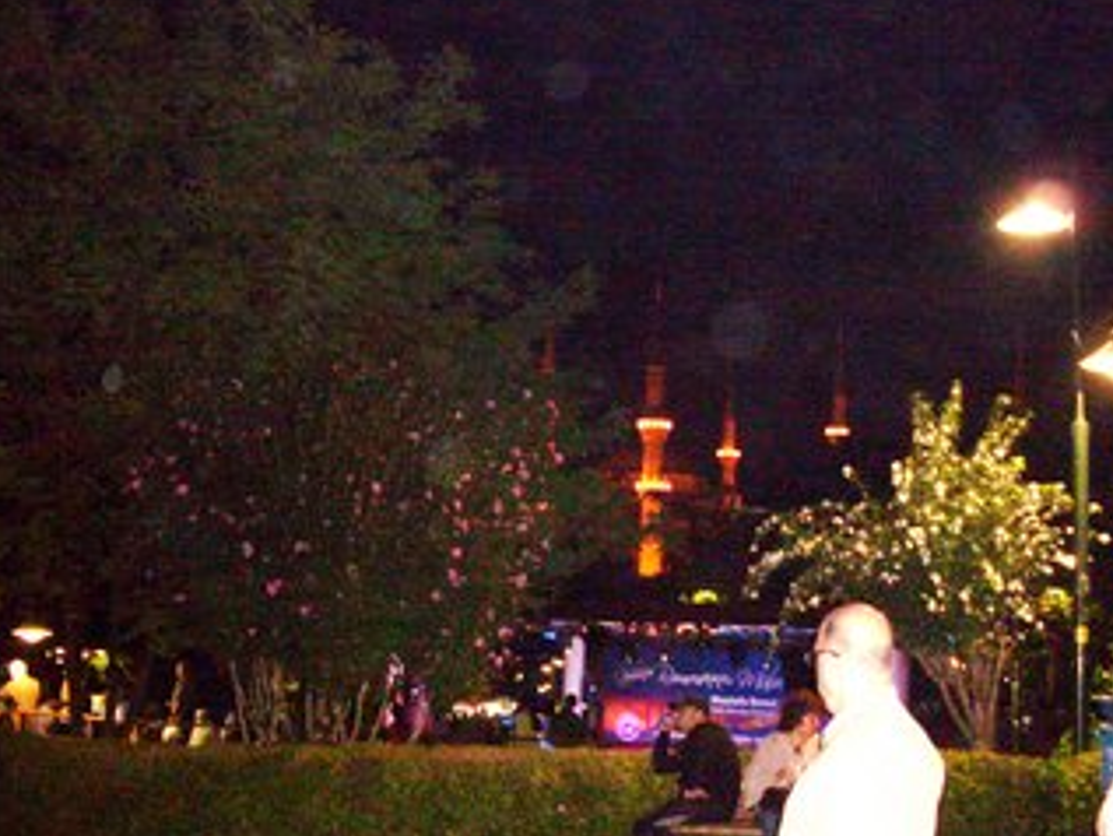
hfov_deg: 39.6
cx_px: 639
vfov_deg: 30.2
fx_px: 1544
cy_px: 478
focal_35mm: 48
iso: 240
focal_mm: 6.3
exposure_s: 1/45
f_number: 2.8
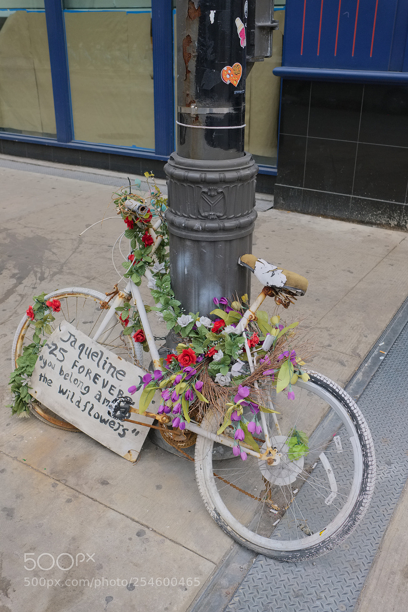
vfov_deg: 54.4
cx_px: 204
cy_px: 306
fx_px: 595
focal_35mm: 35
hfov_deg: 37.8
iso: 1000
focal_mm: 23
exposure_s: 1/1000
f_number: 4
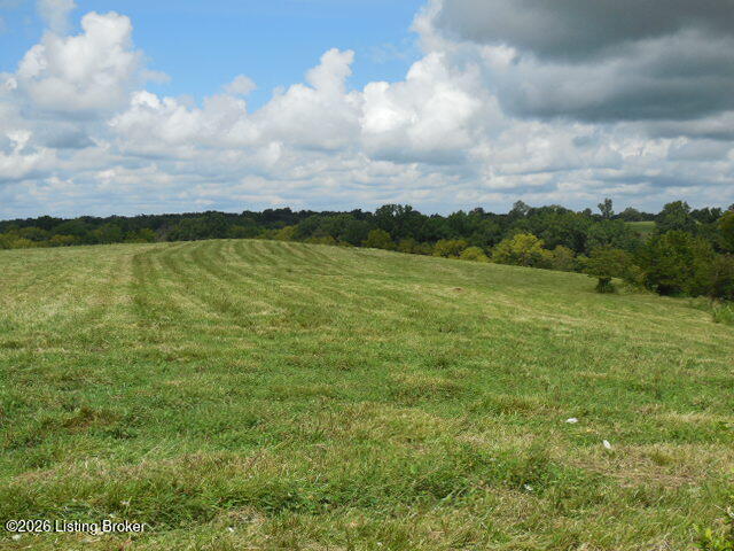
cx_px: 367
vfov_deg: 31.5
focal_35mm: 46
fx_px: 975
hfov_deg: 41.2
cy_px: 276
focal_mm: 8.2
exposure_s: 1/1600
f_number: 3.8
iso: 125
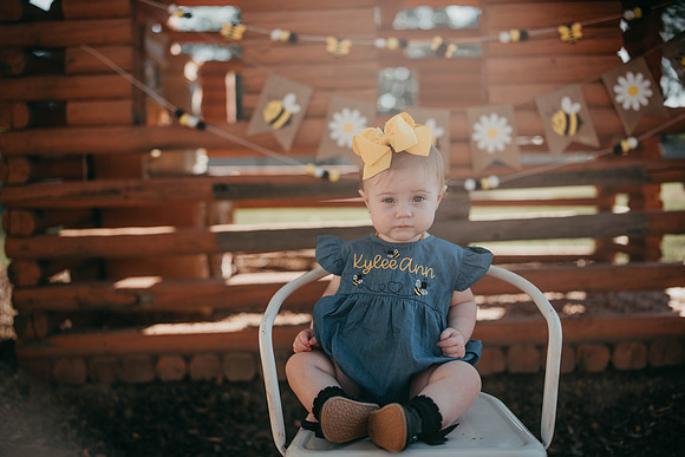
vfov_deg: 37.9
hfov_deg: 54.4
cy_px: 228
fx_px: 666
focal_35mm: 35
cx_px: 342
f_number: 1.6
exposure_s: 1/1600
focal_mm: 35
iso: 64
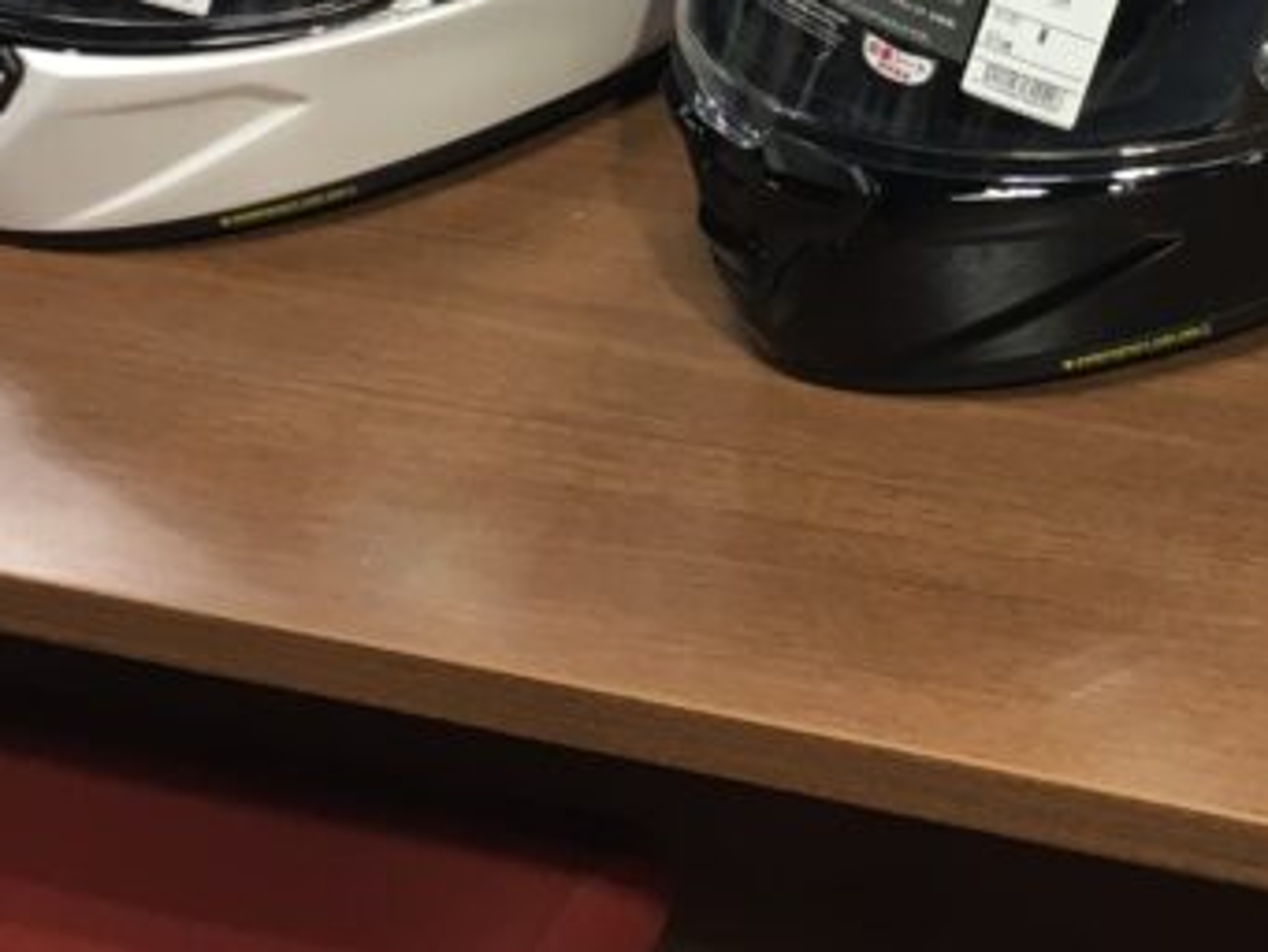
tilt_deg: -29.2
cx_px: 982
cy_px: -60
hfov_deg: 22.2
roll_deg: +3.8
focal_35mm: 87
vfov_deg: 16.5
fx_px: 3188
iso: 50
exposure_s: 1/30
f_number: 2.2
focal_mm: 4.15
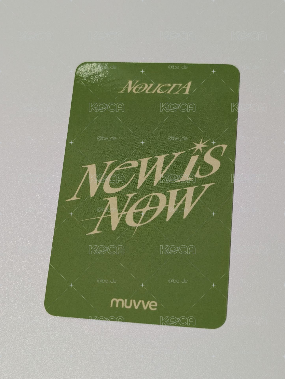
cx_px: 142
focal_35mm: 49
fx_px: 536
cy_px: 190
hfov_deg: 29.8
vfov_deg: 38.9
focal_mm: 6.9
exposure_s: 1/120
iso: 384
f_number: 1.68
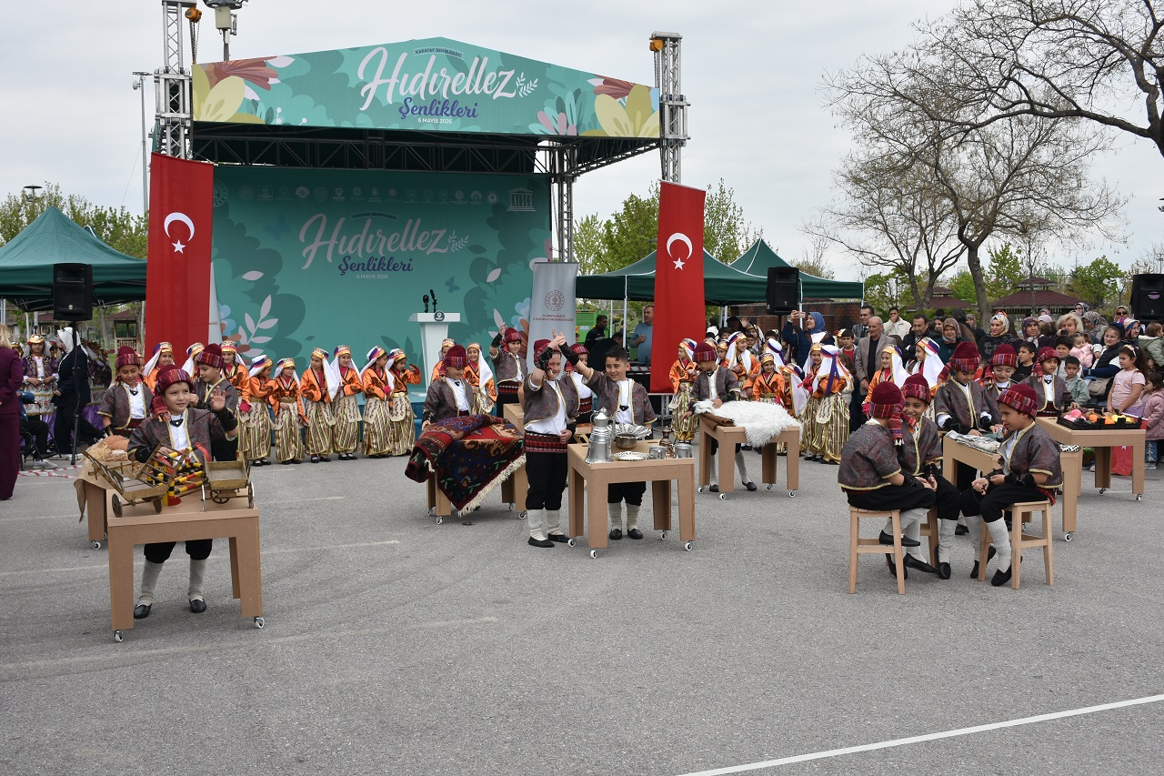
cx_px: 582
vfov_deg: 34.2
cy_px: 388
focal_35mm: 39
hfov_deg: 49.6
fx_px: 1261
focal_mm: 26
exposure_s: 1/500
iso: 250
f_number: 8
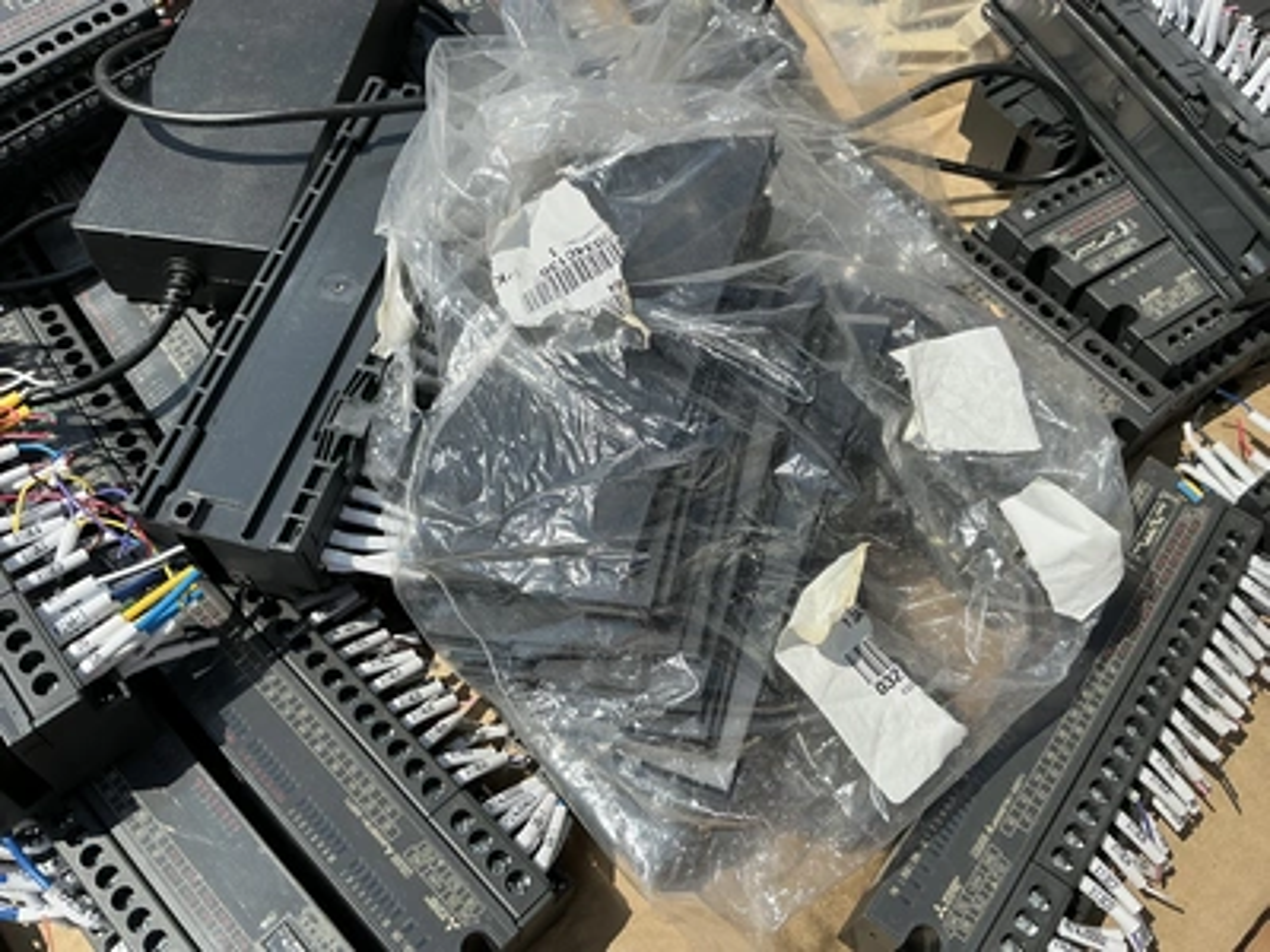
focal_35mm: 28
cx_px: 635
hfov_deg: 63.4
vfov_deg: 49.7
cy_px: 476
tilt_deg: -60.0
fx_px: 1027
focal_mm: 3
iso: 25
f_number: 1.8
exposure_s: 1/2667
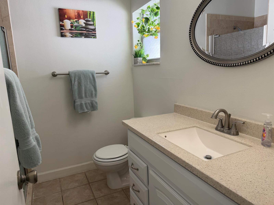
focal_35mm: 24
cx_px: 137
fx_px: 190
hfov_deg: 71.6
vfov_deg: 56.8
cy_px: 102
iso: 80
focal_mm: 6.76
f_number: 1.78
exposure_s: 1/207
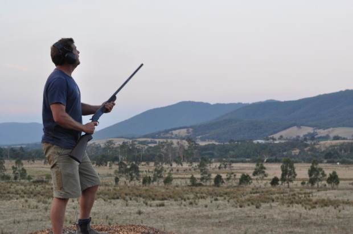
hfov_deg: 27.0
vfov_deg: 18.1
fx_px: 734
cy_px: 117
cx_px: 176
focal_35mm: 75
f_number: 5
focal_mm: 50
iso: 400
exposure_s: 1/100
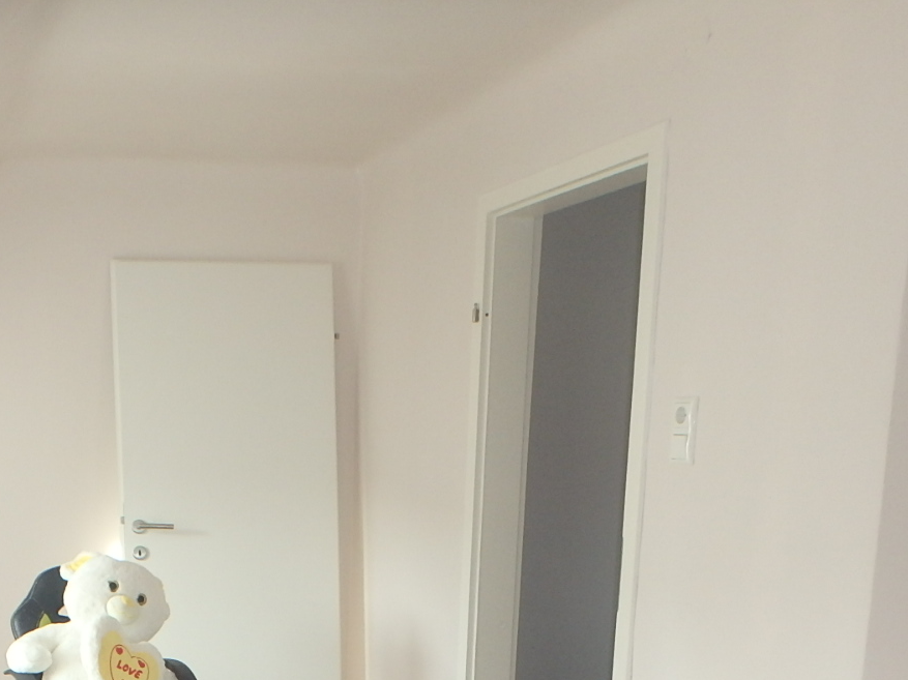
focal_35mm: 46
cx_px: 88
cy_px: 717
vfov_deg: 29.0
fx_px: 1206
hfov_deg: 38.4
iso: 200
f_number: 3.5
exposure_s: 1/60
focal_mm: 3.7
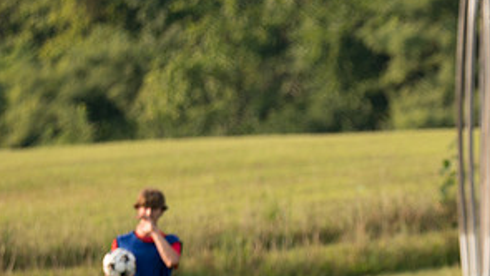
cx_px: 681
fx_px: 9083
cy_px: 337
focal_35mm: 699
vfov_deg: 1.7
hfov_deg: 3.1
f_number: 2.8
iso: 160
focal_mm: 200
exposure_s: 1/1250
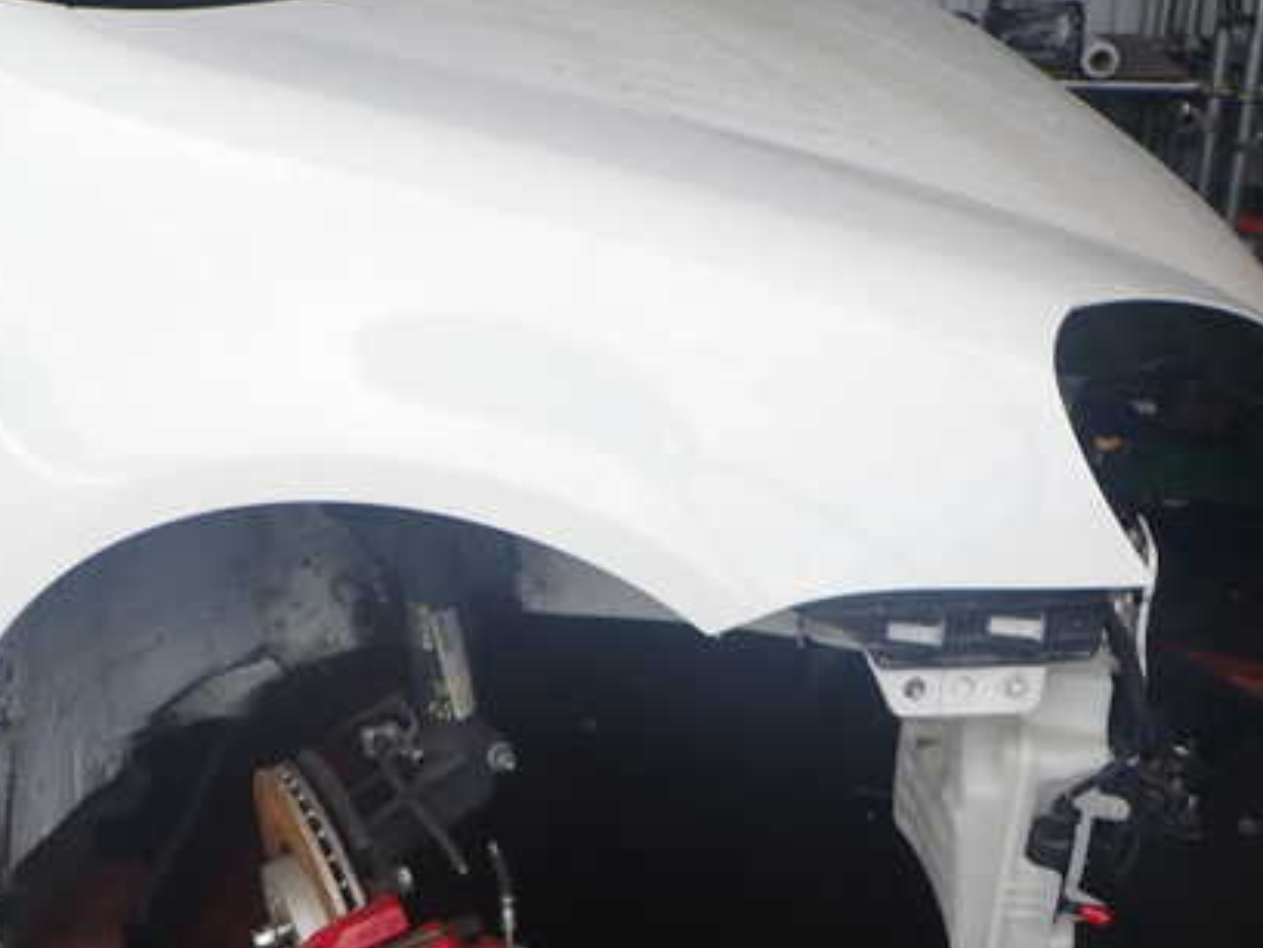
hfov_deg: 42.8
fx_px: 1606
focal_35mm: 44
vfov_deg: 32.8
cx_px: 534
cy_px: 383
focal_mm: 5.4
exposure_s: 1/320
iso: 100
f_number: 3.2
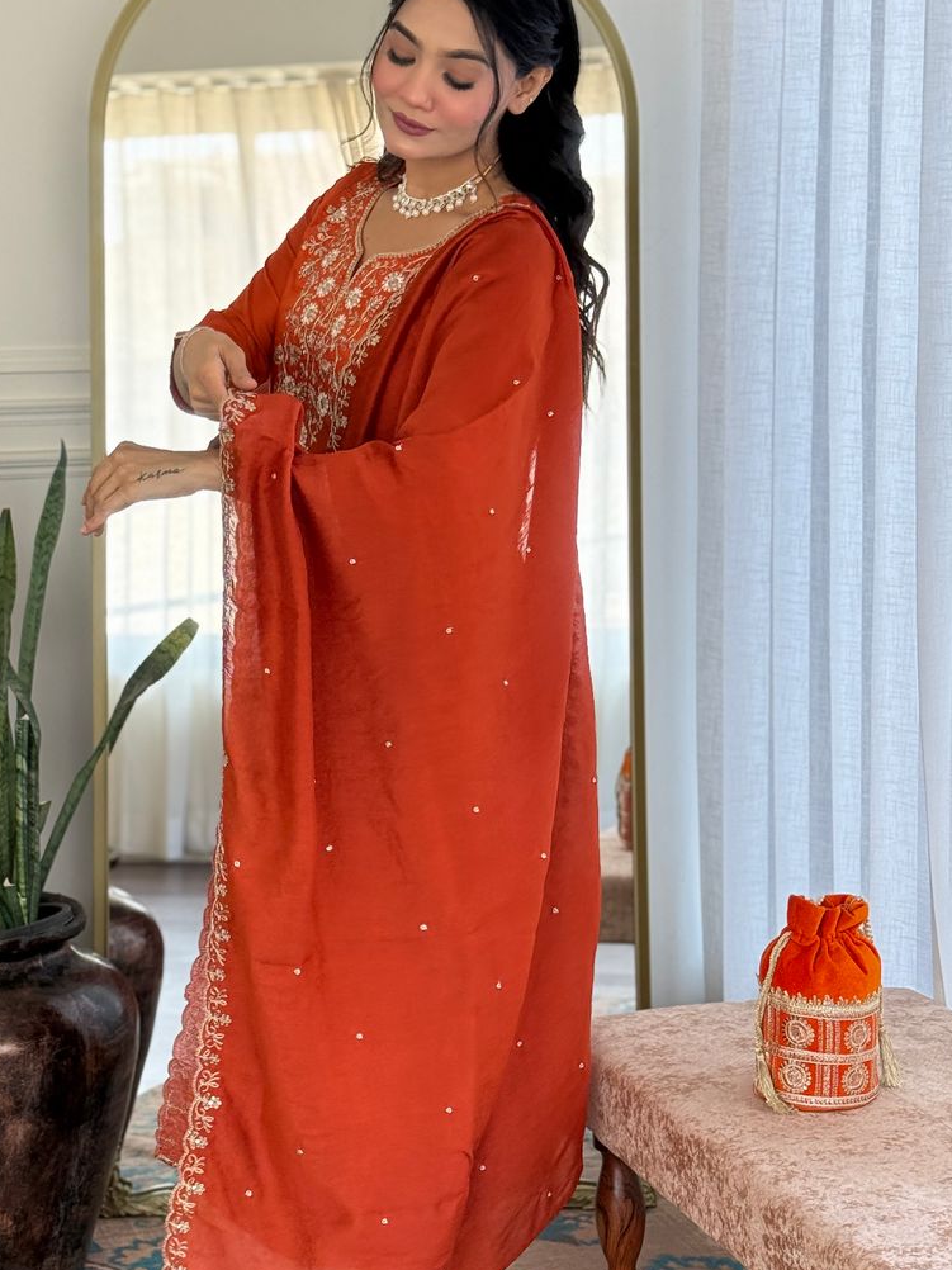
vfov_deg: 28.2
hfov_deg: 21.3
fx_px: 2531
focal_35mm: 69
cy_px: 679
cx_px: 371
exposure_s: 1/134
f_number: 1.78
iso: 200
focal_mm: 6.76
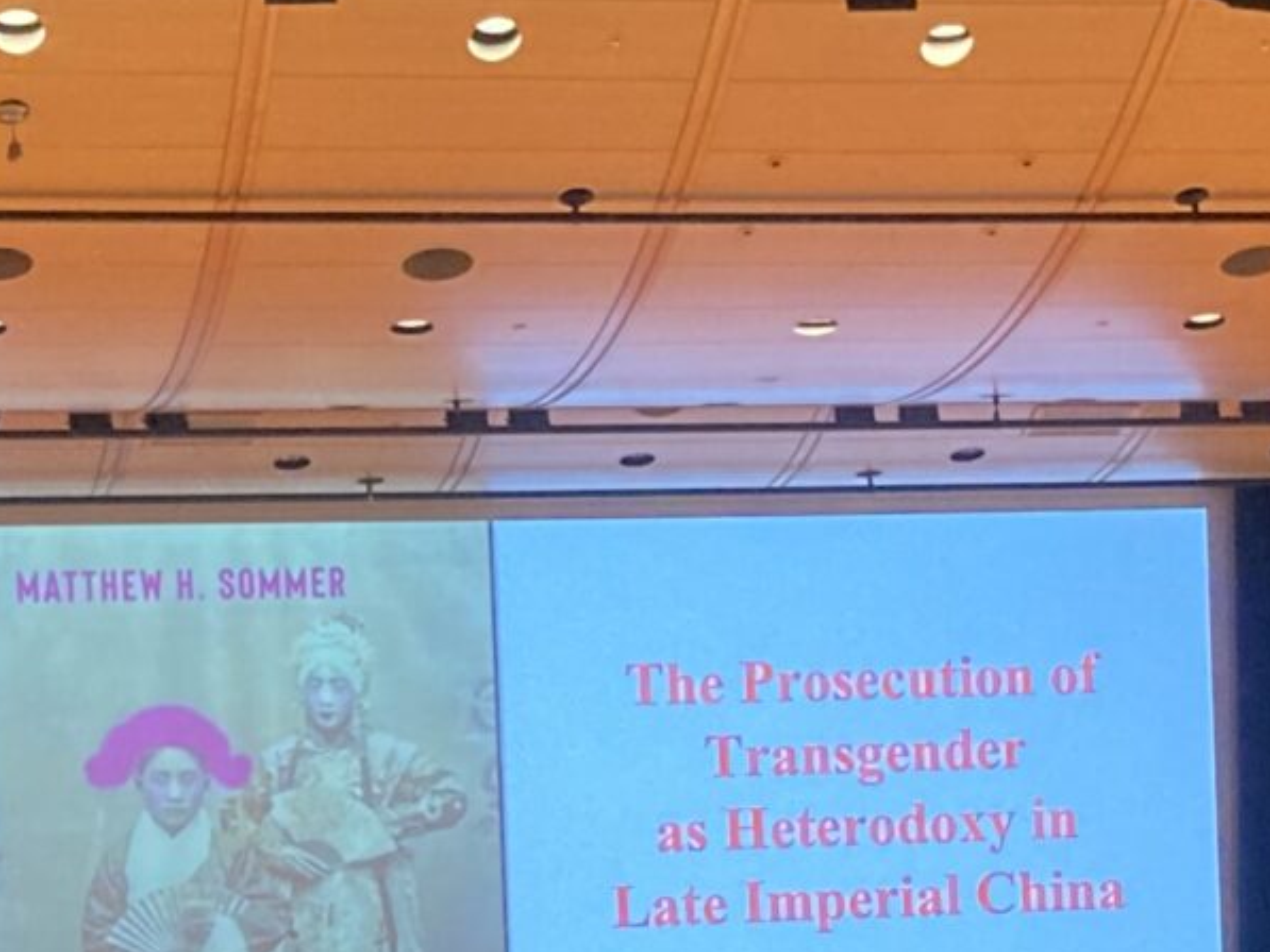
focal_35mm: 120
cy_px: 931
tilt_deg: -0.2
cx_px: 772
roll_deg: +1.4
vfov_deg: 12.2
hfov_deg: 16.4
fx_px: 4403
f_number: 1.8
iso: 320
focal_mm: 3.99
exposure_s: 1/40
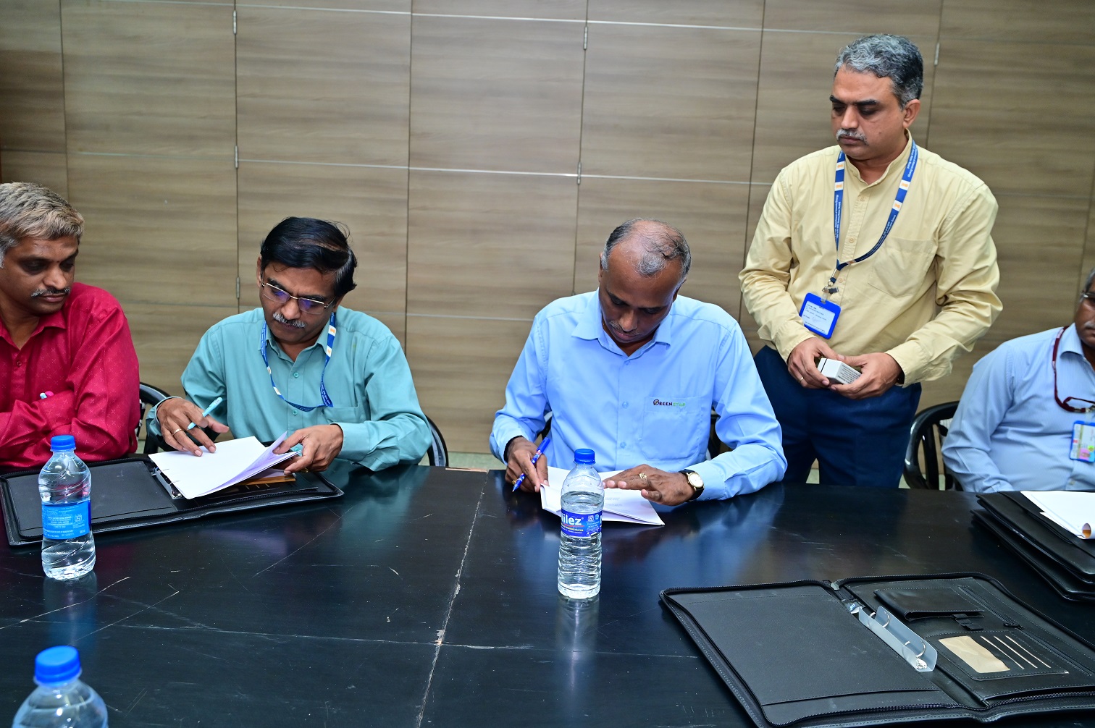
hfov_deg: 62.0
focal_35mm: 30
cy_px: 364
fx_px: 912
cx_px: 548
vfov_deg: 43.6
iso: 1600
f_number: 5.6
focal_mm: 30
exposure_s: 1/125
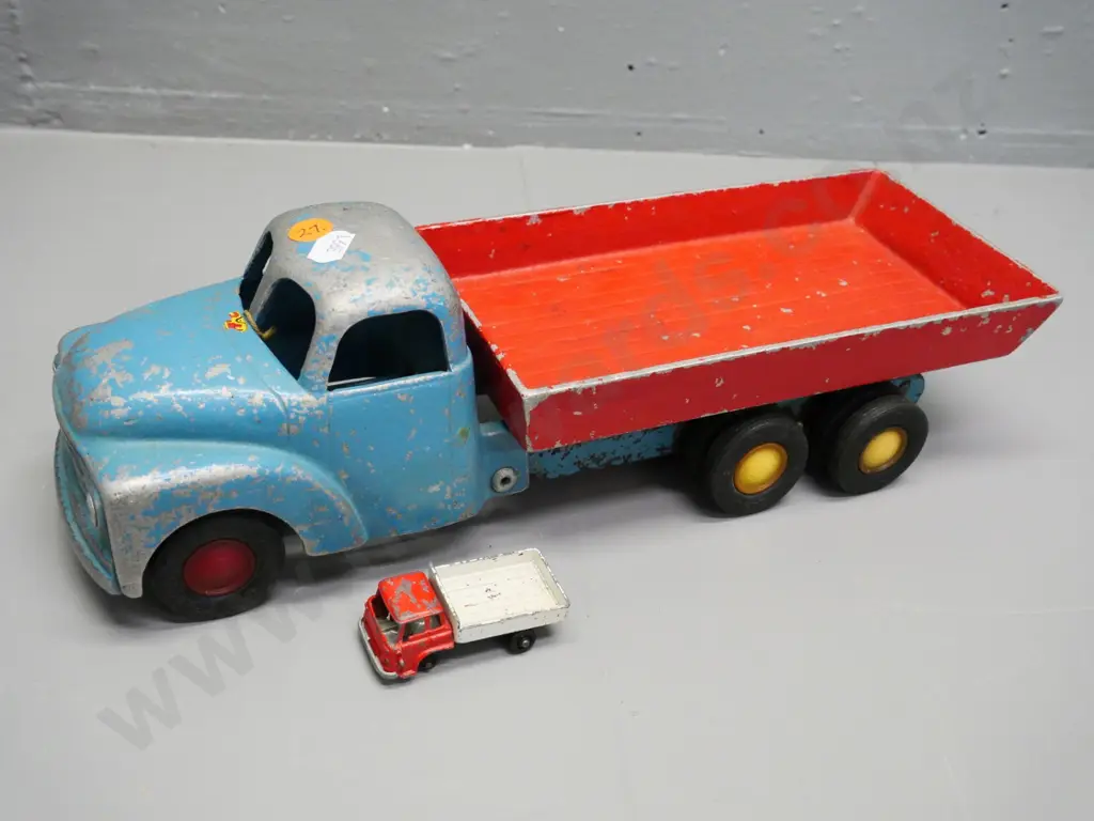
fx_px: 1138
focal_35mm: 36
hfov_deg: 51.4
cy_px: 410
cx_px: 547
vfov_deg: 39.7
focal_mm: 18
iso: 3200
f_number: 5.6
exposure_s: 1/100
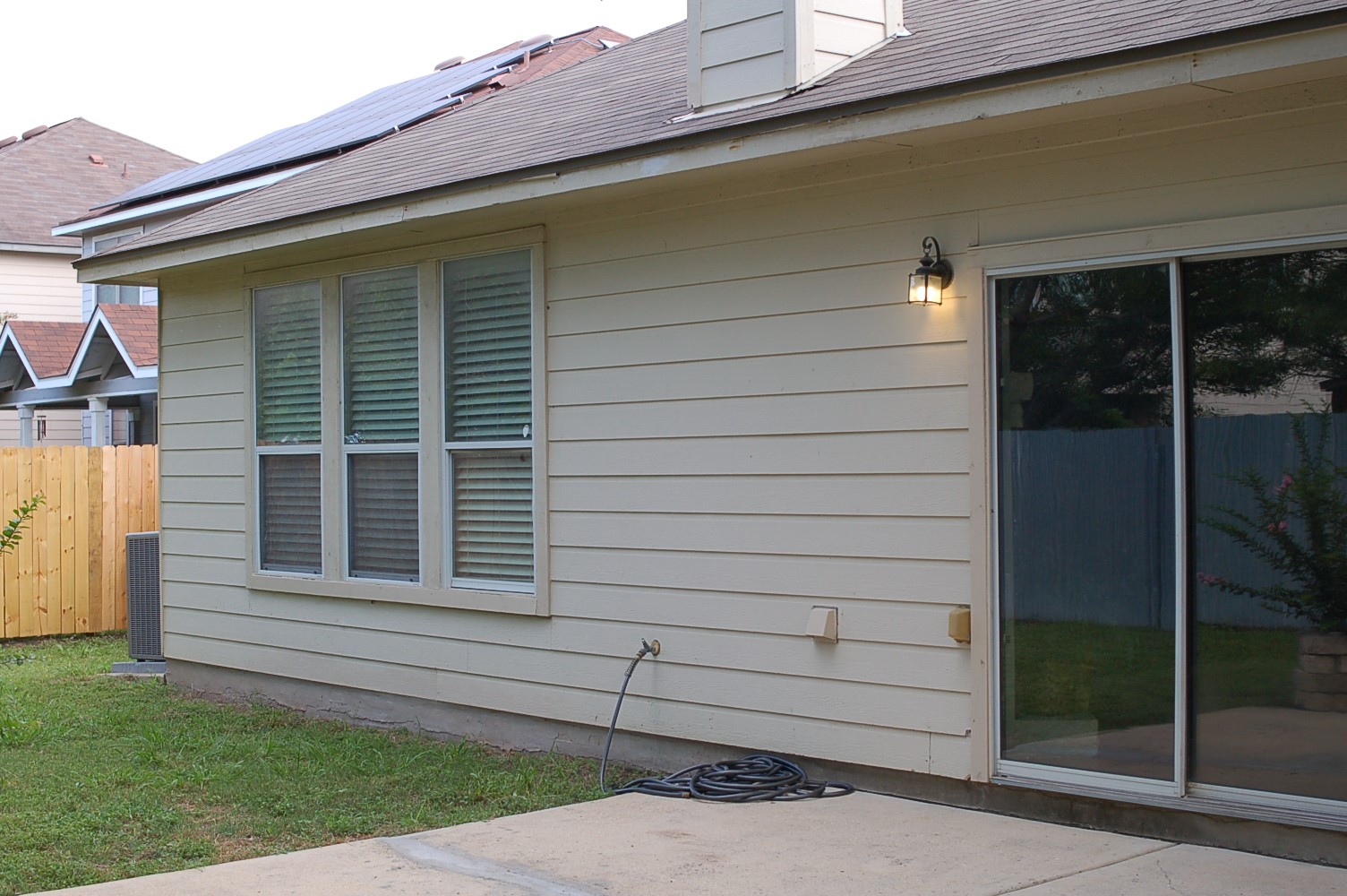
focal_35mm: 52
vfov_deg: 25.7
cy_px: 448
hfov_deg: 37.9
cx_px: 674
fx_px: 1963
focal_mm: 35
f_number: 6.3
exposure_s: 1/160
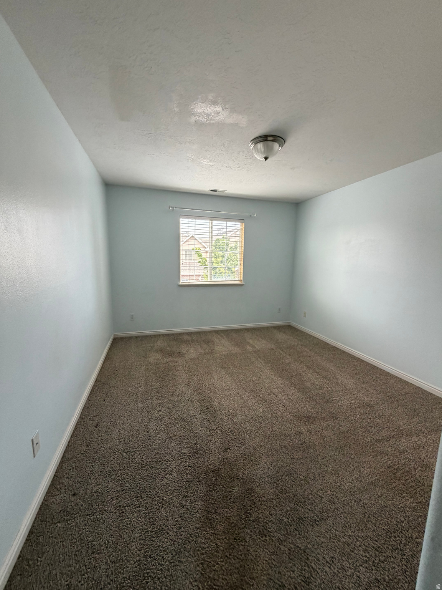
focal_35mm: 14
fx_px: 238
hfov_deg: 85.7
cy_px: 295
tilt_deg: -8.0
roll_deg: -1.2
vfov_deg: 102.1
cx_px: 221
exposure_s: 1/121
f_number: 2.2
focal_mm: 2.22
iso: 250
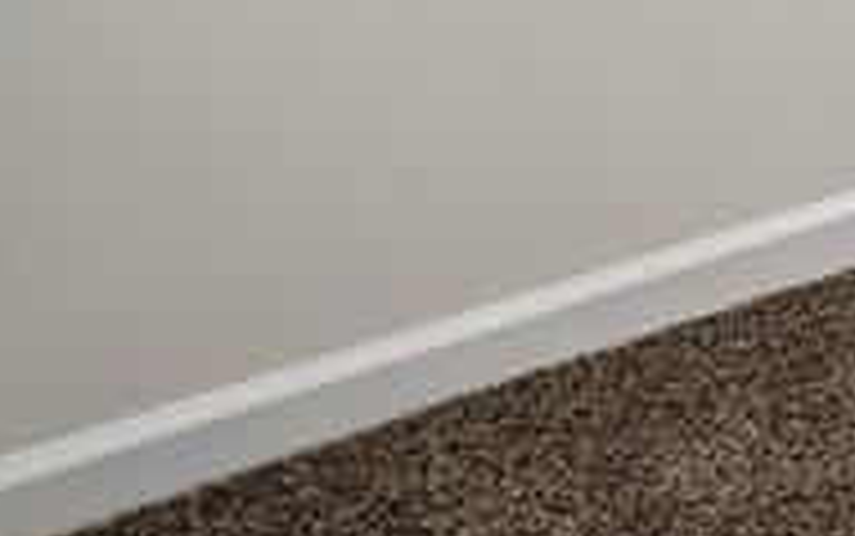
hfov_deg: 13.8
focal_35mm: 88
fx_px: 2052
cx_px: 2192
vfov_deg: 11.5
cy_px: -856
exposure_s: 1/10
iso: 400
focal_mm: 16
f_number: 8
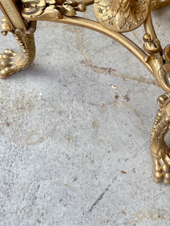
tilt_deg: -65.9
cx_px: 108
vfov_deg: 43.9
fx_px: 275
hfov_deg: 34.1
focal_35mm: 42
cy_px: 68
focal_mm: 4.2
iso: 32
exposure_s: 1/107
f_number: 1.6
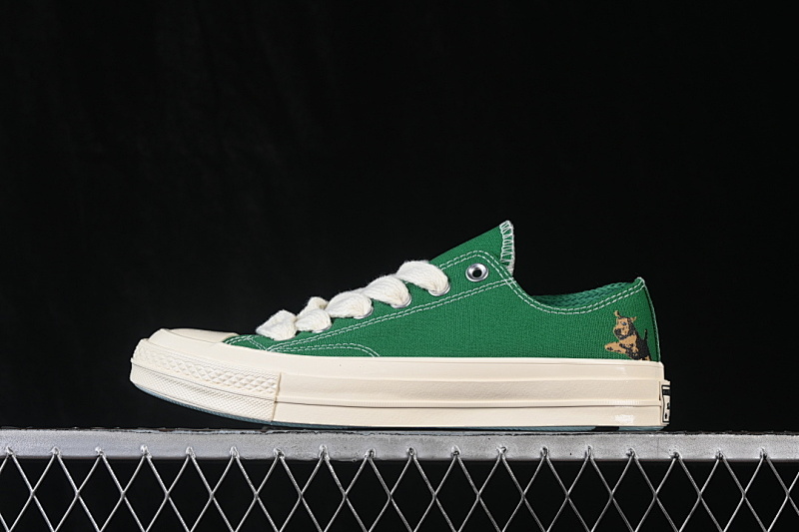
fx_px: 1664
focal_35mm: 75
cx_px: 400
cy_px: 266
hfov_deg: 27.0
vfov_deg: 18.2
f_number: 8
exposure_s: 1/80
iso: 160
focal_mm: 50
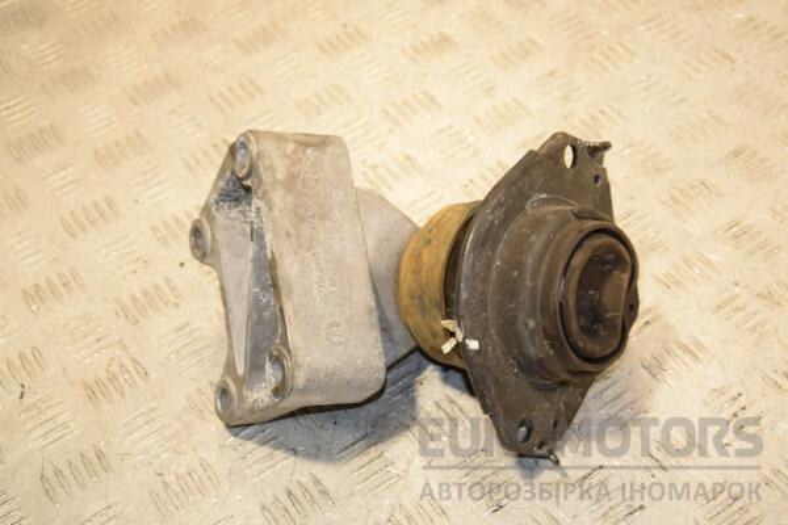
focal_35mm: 60
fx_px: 1313
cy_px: 262
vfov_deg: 22.6
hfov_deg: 33.4
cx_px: 394
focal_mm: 40
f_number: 6.3
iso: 800
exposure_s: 1/200
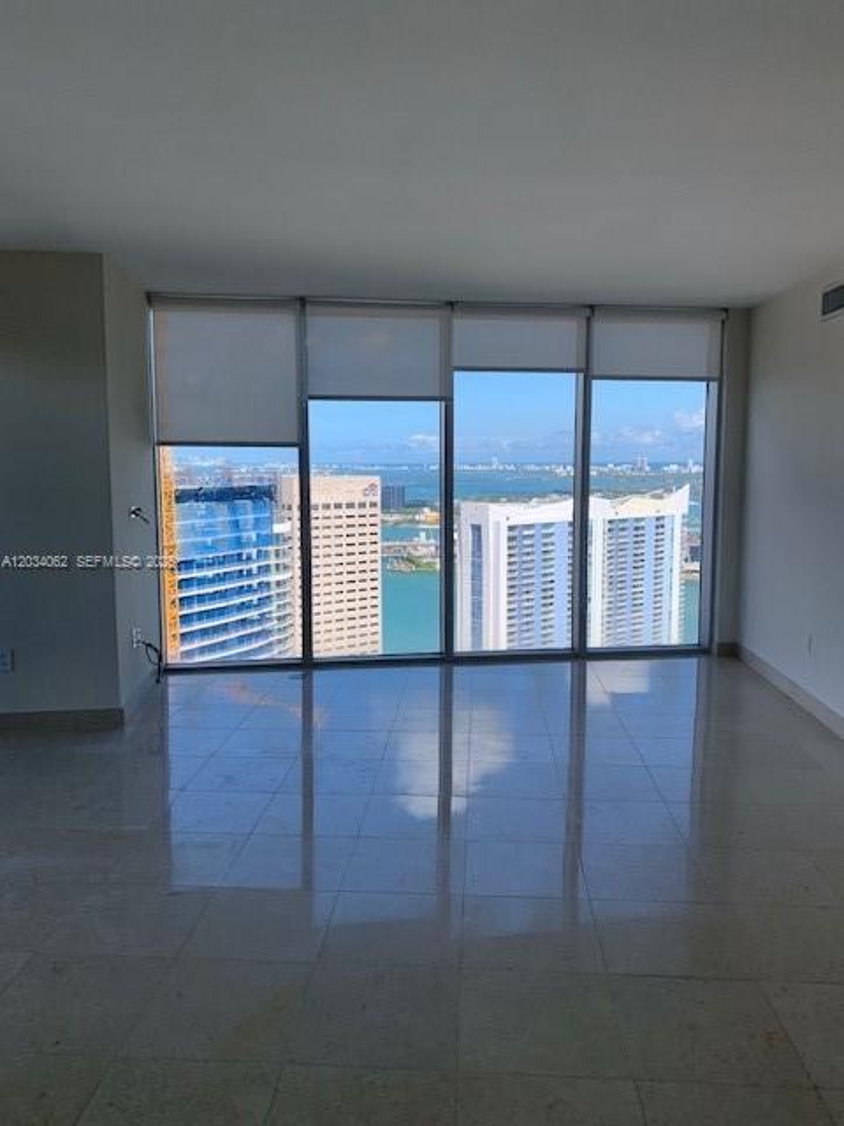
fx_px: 845
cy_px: 563
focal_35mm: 26
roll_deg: +0.1
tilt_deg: -5.0
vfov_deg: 67.3
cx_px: 422
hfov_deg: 53.1
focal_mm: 4.25
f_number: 1.8
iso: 25
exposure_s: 1/612
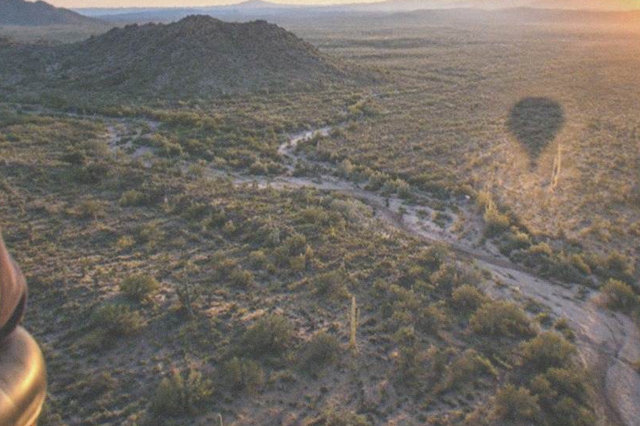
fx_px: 764
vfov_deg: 31.1
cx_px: 334
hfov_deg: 45.4
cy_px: 241
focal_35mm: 43
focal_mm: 35
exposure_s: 1/1600
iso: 500
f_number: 5
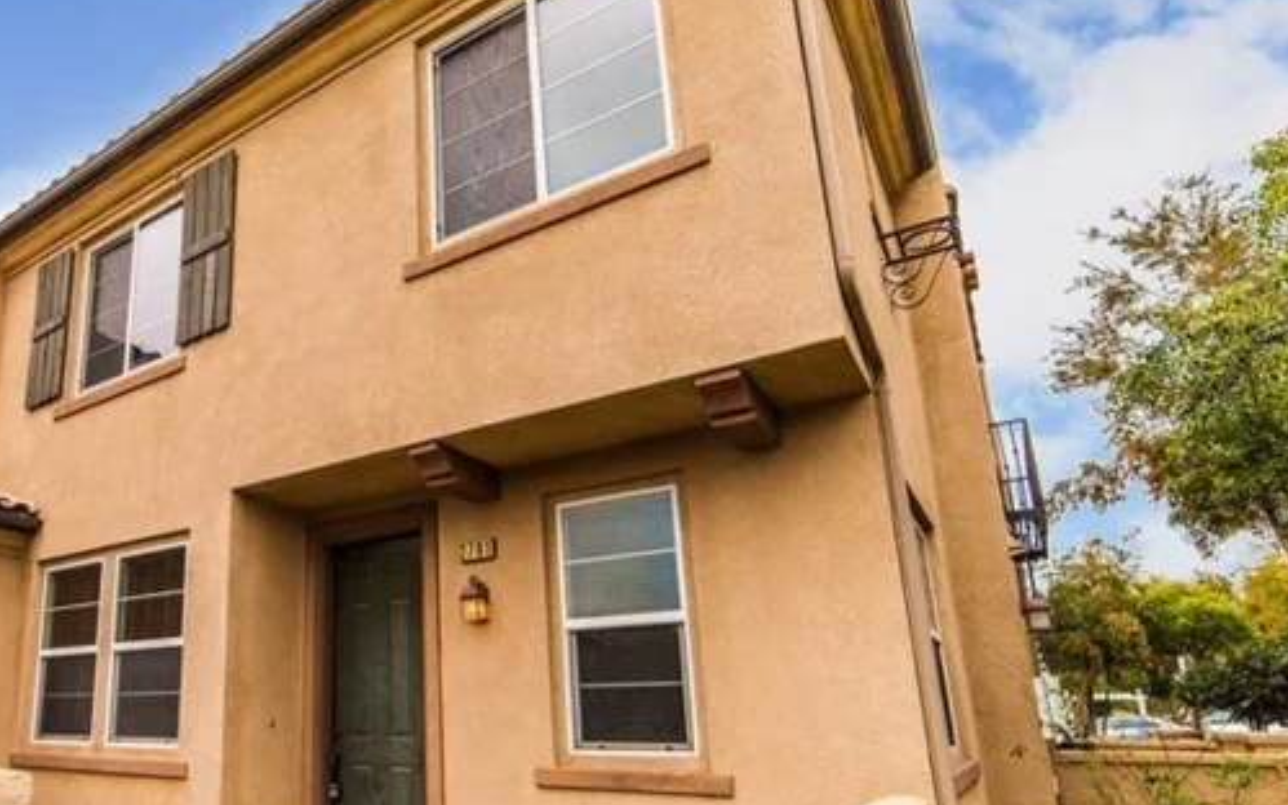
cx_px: 354
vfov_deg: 50.4
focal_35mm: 24
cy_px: 521
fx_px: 843
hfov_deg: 70.7
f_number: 5.6
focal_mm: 14
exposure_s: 1/250
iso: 100
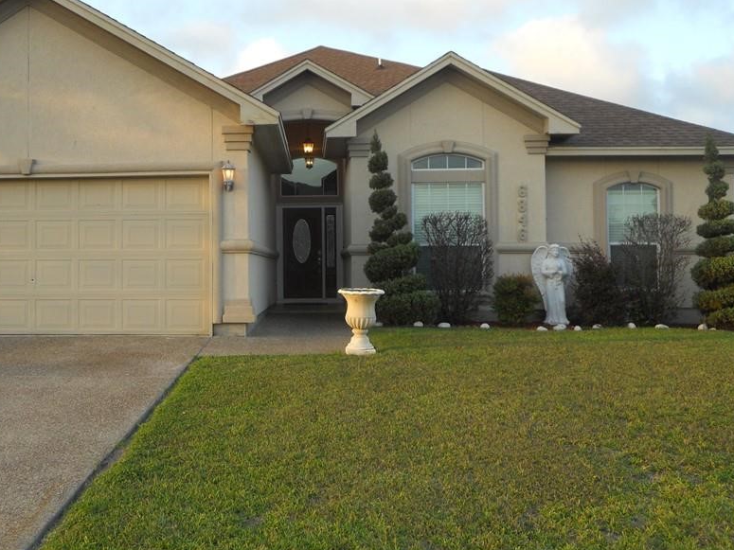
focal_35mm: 37
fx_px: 784
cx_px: 260
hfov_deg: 49.5
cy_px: 240
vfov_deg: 38.6
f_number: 2.7
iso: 160
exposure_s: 1/250
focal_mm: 5
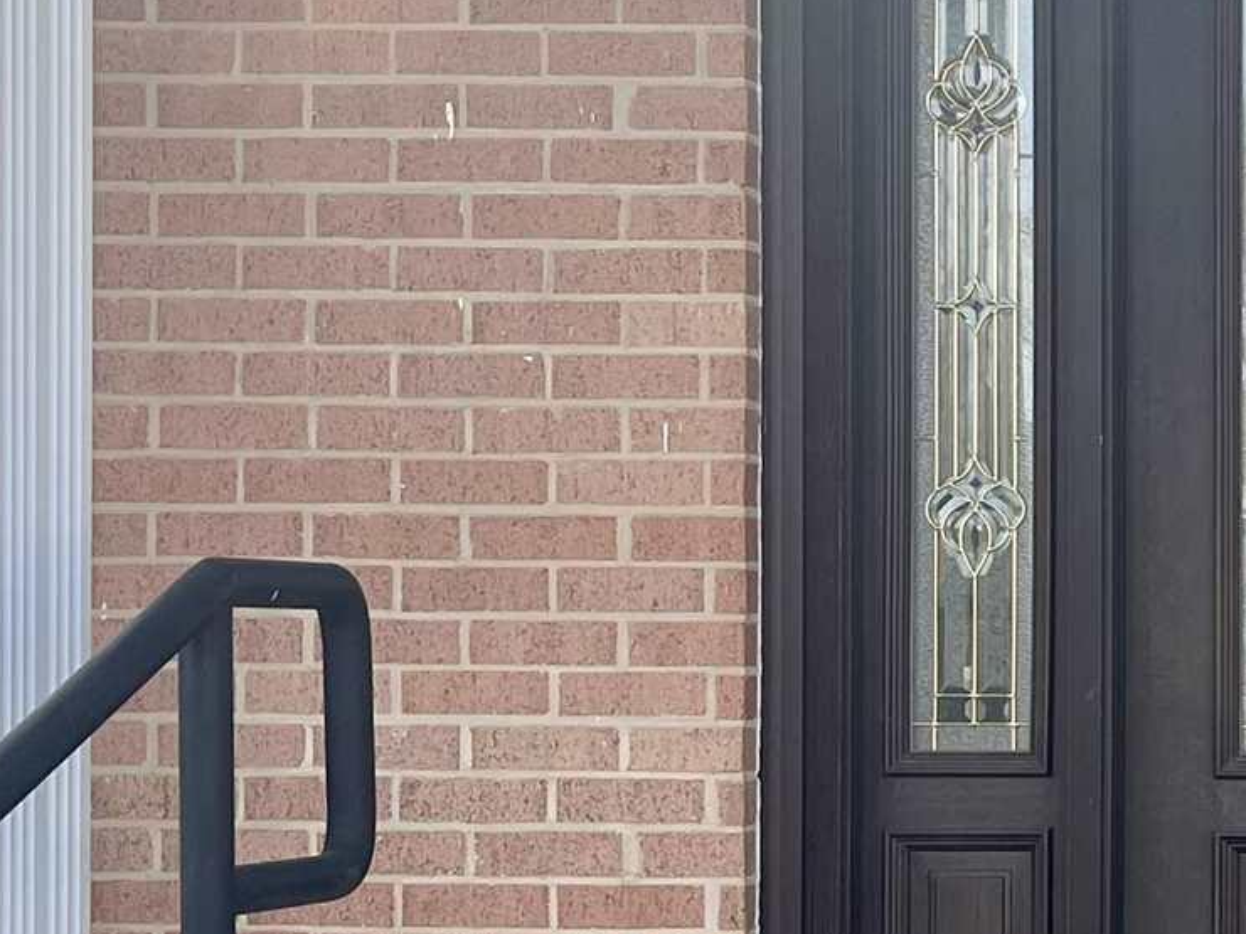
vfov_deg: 13.7
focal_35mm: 108
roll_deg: -0.2
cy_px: 690
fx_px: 3887
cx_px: 1790
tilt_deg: -1.1
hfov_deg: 16.8
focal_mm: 5.1
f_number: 1.6
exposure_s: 1/787
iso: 50
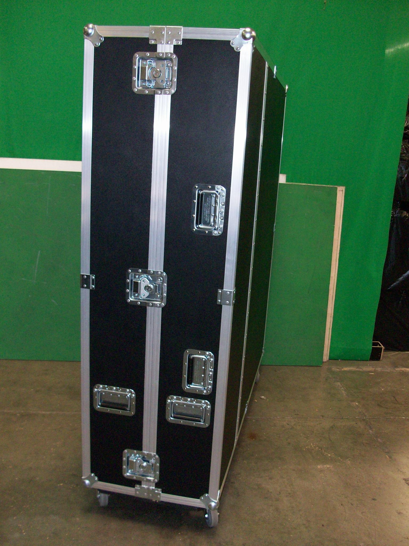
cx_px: 204
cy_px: 273
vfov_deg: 54.0
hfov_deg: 41.8
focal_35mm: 34
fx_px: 536
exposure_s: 1/60
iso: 160
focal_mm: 5.7
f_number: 2.8
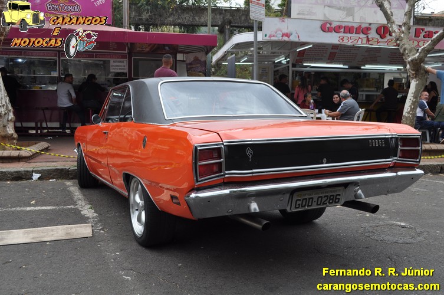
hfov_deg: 57.3
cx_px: 222
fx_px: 406
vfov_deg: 39.9
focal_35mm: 33
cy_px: 148
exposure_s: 1/200
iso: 200
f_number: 7.1
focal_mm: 22
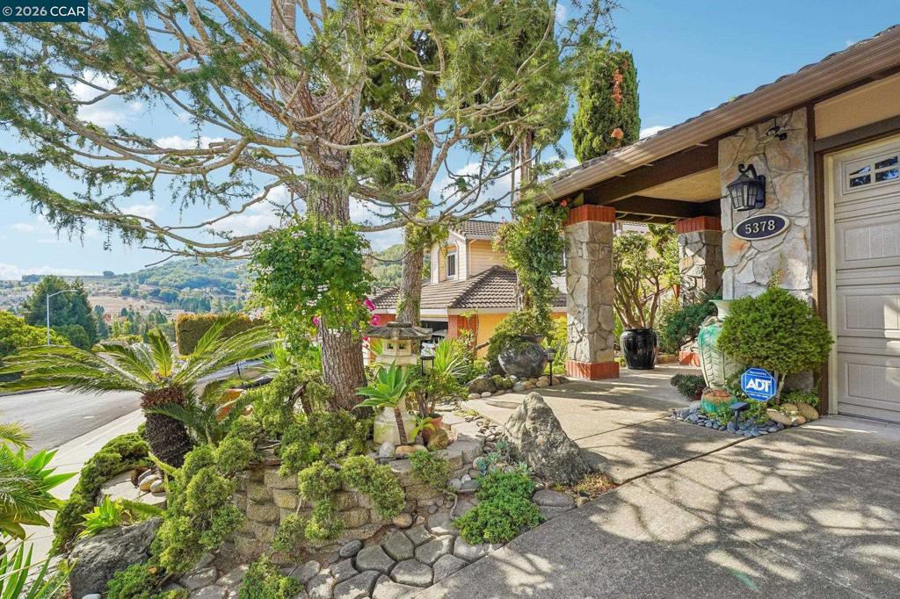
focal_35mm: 17
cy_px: 300
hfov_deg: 93.0
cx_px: 450
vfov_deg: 70.1
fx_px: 427
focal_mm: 17.1
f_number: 8
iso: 640
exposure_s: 1/640
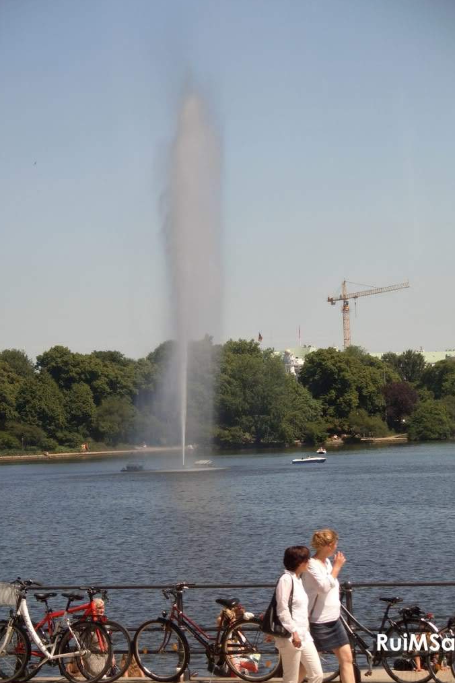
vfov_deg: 16.4
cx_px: 220
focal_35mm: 125
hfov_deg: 11.0
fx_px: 2370
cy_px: 341
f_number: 4
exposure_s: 1/160
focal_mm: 25.6
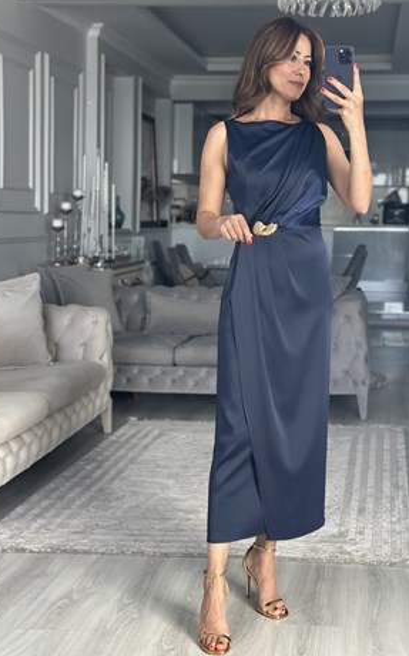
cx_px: 251
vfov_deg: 36.3
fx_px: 1000
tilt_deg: -21.6
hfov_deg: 23.1
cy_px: 309
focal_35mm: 56
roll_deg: -0.9
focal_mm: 6.86
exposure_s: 1/121
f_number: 1.78
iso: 125
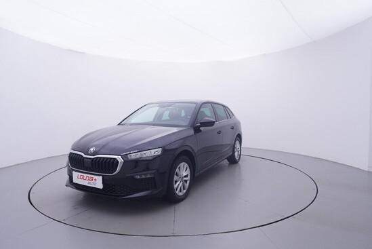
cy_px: 124
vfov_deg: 56.2
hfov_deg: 77.3
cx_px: 186
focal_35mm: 22
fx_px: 233
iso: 200
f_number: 5
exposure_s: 1/80
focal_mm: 15
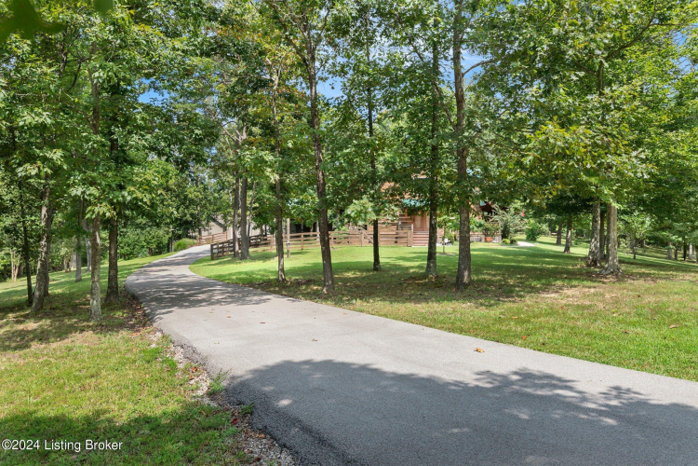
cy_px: 233
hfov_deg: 71.5
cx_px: 349
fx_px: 485
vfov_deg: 51.3
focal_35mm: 25
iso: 100
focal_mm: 17
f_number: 8
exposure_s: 1/50
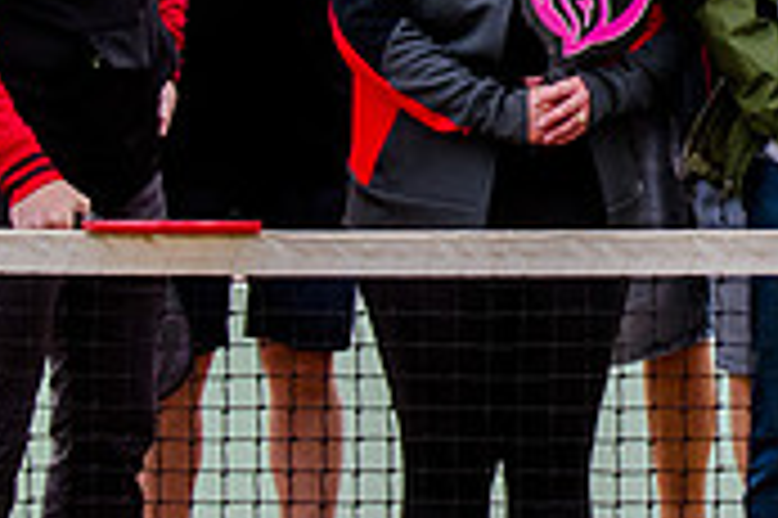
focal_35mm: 217
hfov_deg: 9.4
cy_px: -24
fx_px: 4685
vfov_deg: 6.3
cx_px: 856
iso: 500
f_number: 8
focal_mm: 32
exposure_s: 1/125
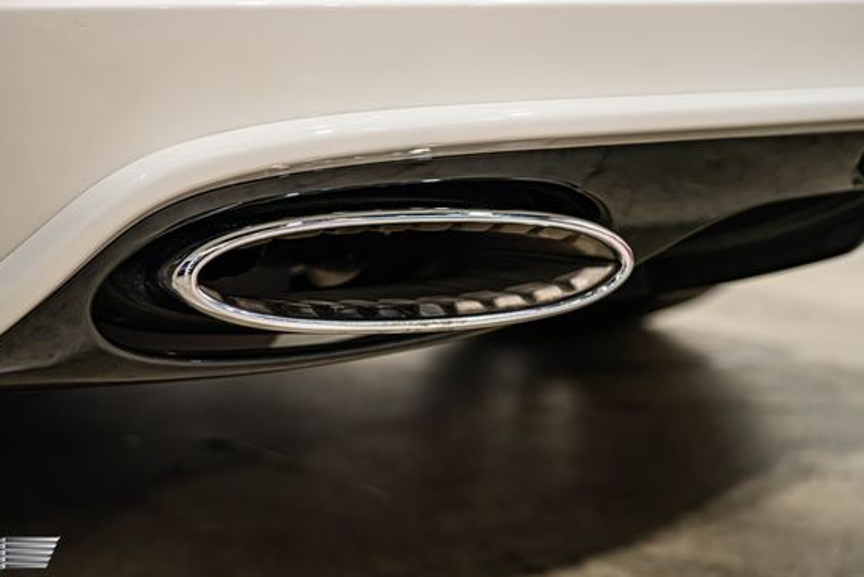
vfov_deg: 23.8
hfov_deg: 35.0
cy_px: 273
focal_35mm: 57
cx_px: 369
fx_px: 1368
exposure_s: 1/60
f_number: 4
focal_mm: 49
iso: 1000
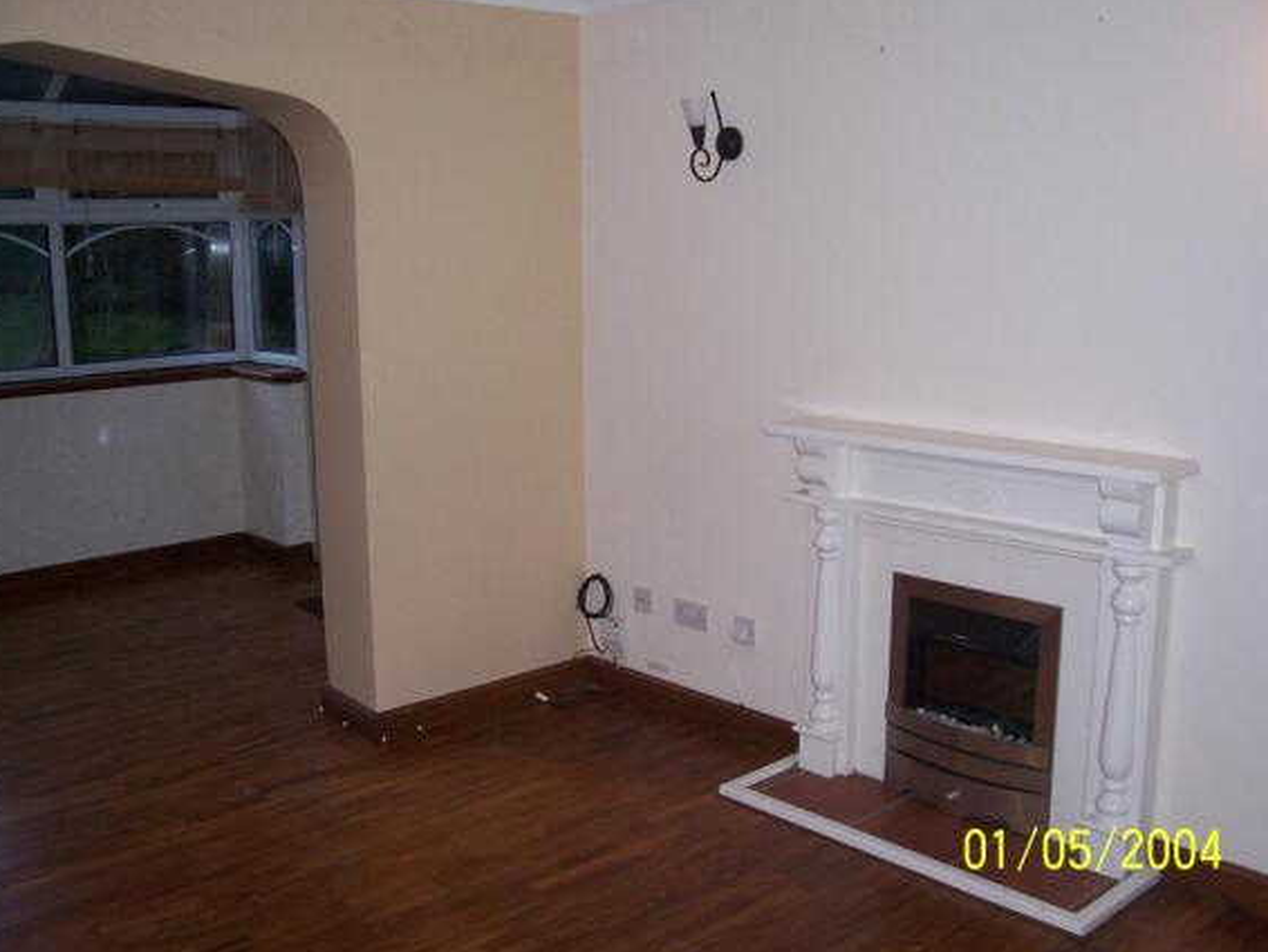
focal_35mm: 35
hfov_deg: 52.6
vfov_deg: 40.7
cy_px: 478
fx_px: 1283
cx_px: 637
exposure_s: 1/60
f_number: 2.7
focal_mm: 5.6
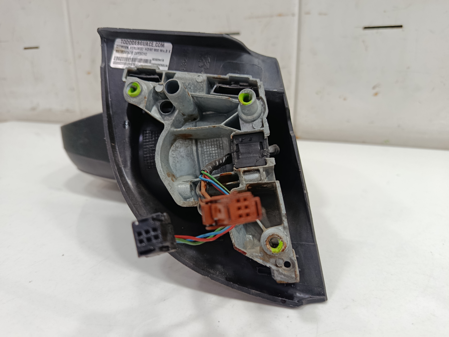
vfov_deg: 56.8
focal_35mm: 24
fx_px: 311
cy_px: 168
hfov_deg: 71.6
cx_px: 224
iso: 649
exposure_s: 1/50
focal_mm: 5.24
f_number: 1.7
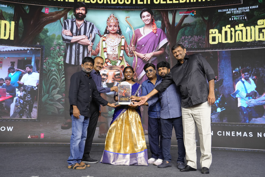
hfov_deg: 48.5
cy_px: 88
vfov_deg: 33.4
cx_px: 132
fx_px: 294
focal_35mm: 40
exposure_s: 1/160
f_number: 3.5
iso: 1600
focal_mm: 40
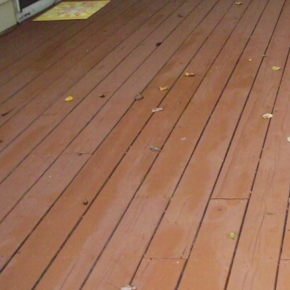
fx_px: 692
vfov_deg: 23.5
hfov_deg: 23.0
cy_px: 85
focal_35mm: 73
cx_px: 267
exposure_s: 1/64
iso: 160
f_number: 2.7
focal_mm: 6
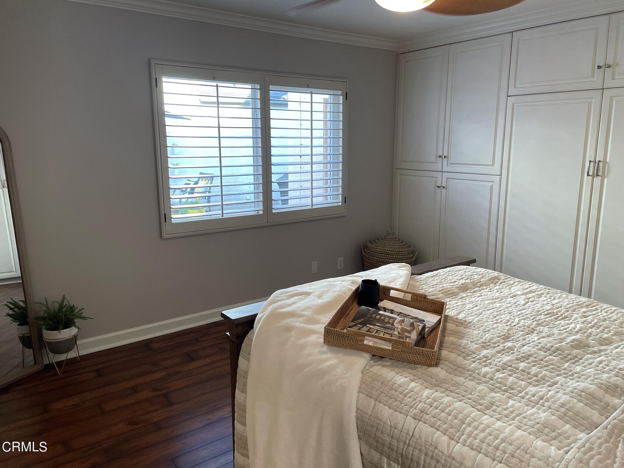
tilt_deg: -10.4
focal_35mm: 26
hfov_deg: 67.3
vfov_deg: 53.1
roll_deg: +0.6
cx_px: 312
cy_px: 234
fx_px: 469
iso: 125
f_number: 1.6
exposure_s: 1/120
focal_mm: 4.2
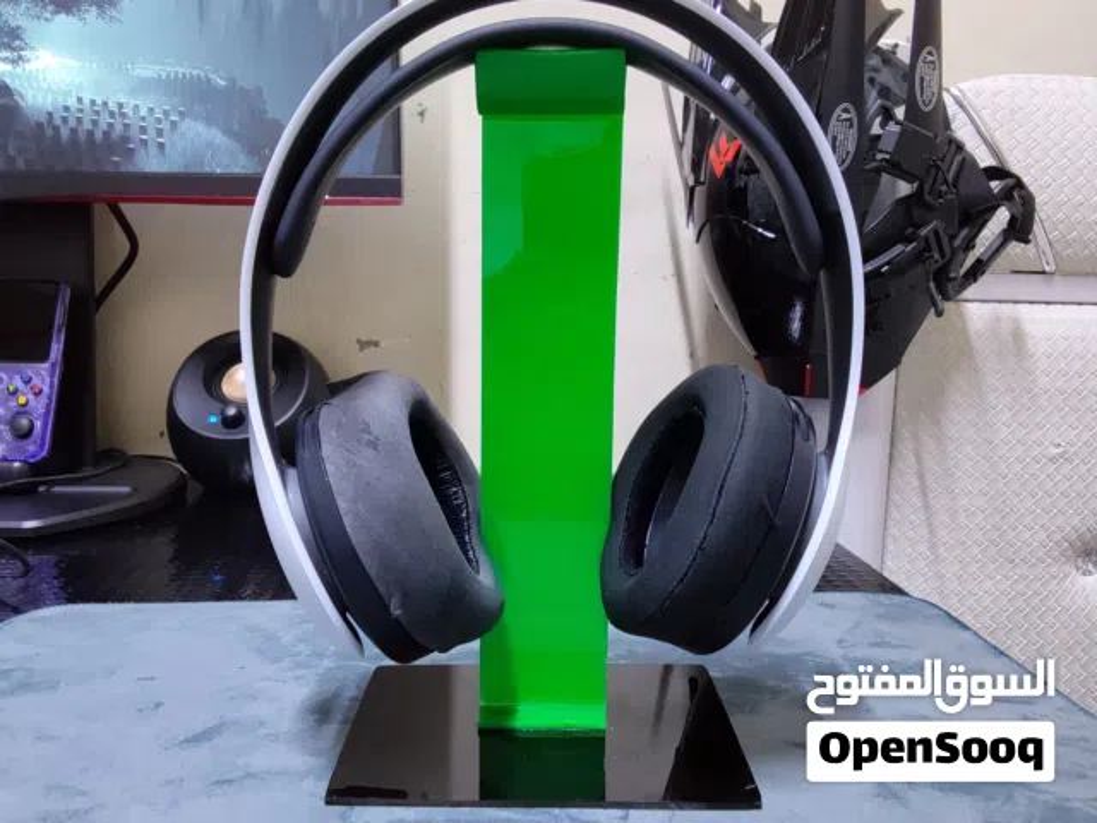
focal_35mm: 32
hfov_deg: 56.8
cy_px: 412
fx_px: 1014
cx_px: 548
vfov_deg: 44.2
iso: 320
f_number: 2
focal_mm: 2.78
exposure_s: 1/33.3
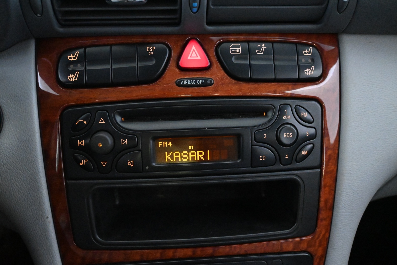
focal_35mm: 34
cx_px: 198
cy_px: 132
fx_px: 380
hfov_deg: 55.1
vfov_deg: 38.4
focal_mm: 23
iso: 10000
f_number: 4.2
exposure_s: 1/40
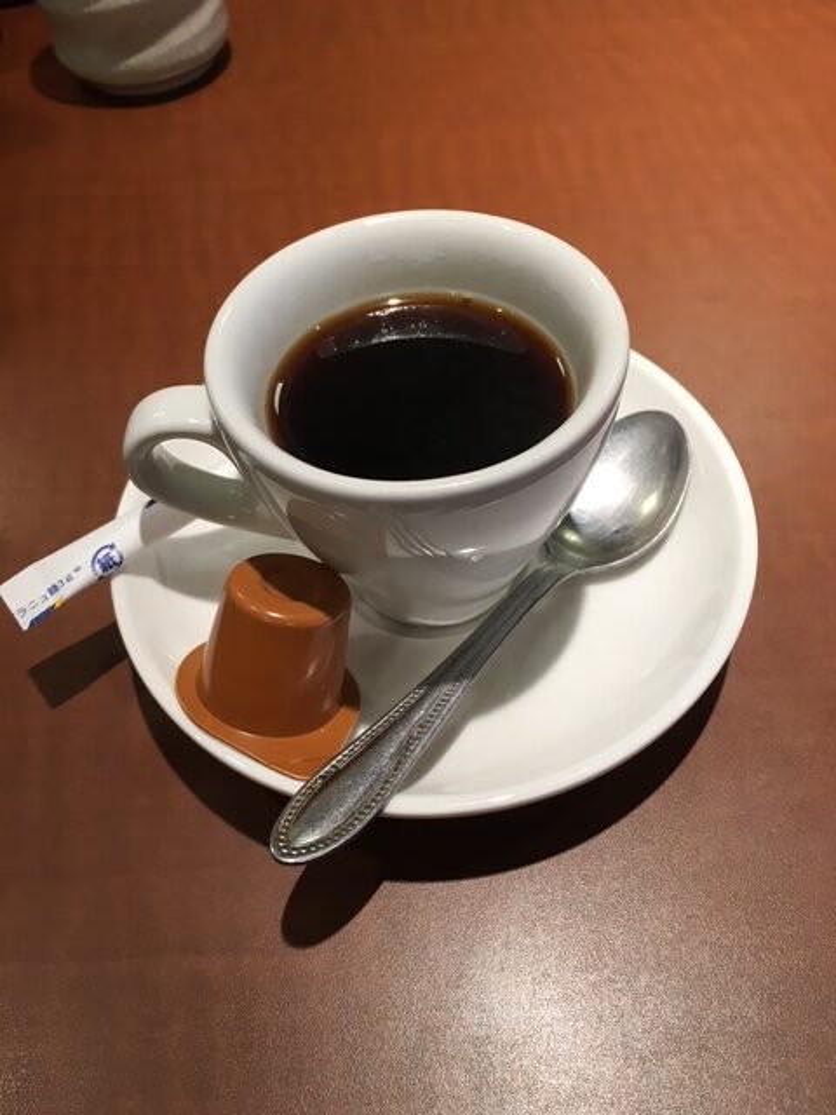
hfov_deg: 48.2
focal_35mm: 29
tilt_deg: -52.8
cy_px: 558
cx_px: 418
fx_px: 934
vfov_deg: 61.7
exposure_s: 1/30
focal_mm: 4.15
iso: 25
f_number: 2.2
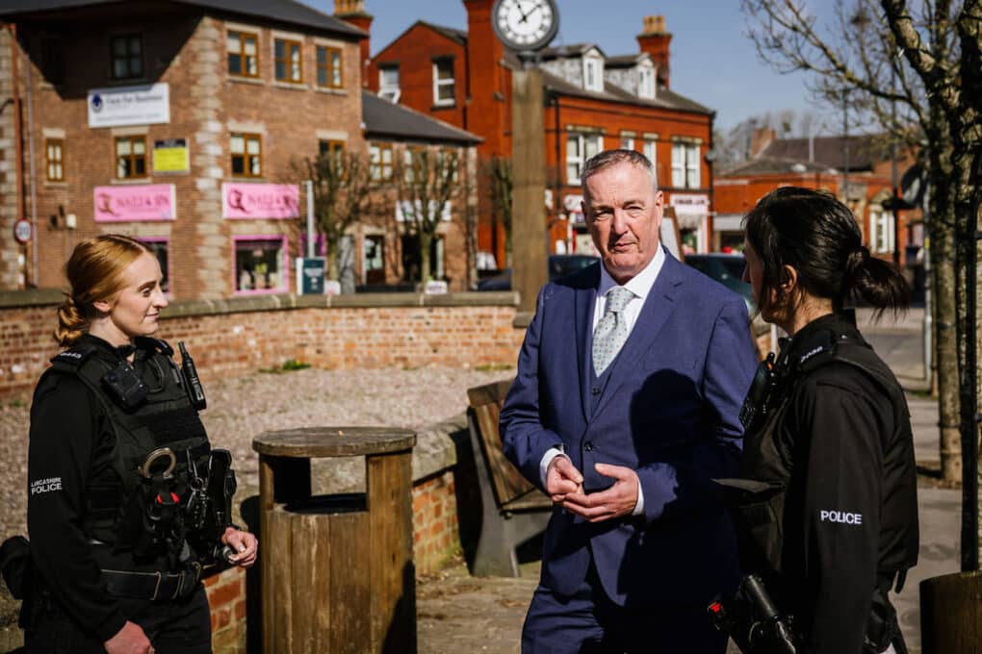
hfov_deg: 38.2
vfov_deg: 26.0
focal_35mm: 52
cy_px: 277
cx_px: 566
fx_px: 1415
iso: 200
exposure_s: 1/2000
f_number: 4
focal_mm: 45
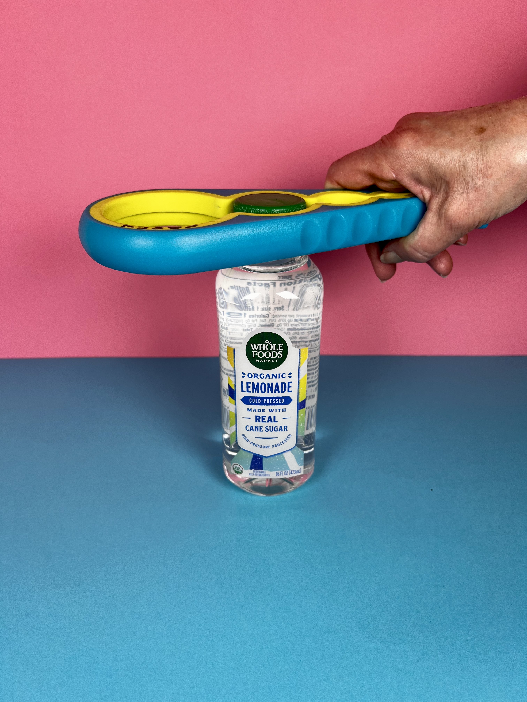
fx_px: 528
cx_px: 264
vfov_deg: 67.3
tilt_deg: -27.5
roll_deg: -0.2
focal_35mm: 26
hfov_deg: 53.1
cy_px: 351
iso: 40
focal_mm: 5.7
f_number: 1.5
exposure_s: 1/120
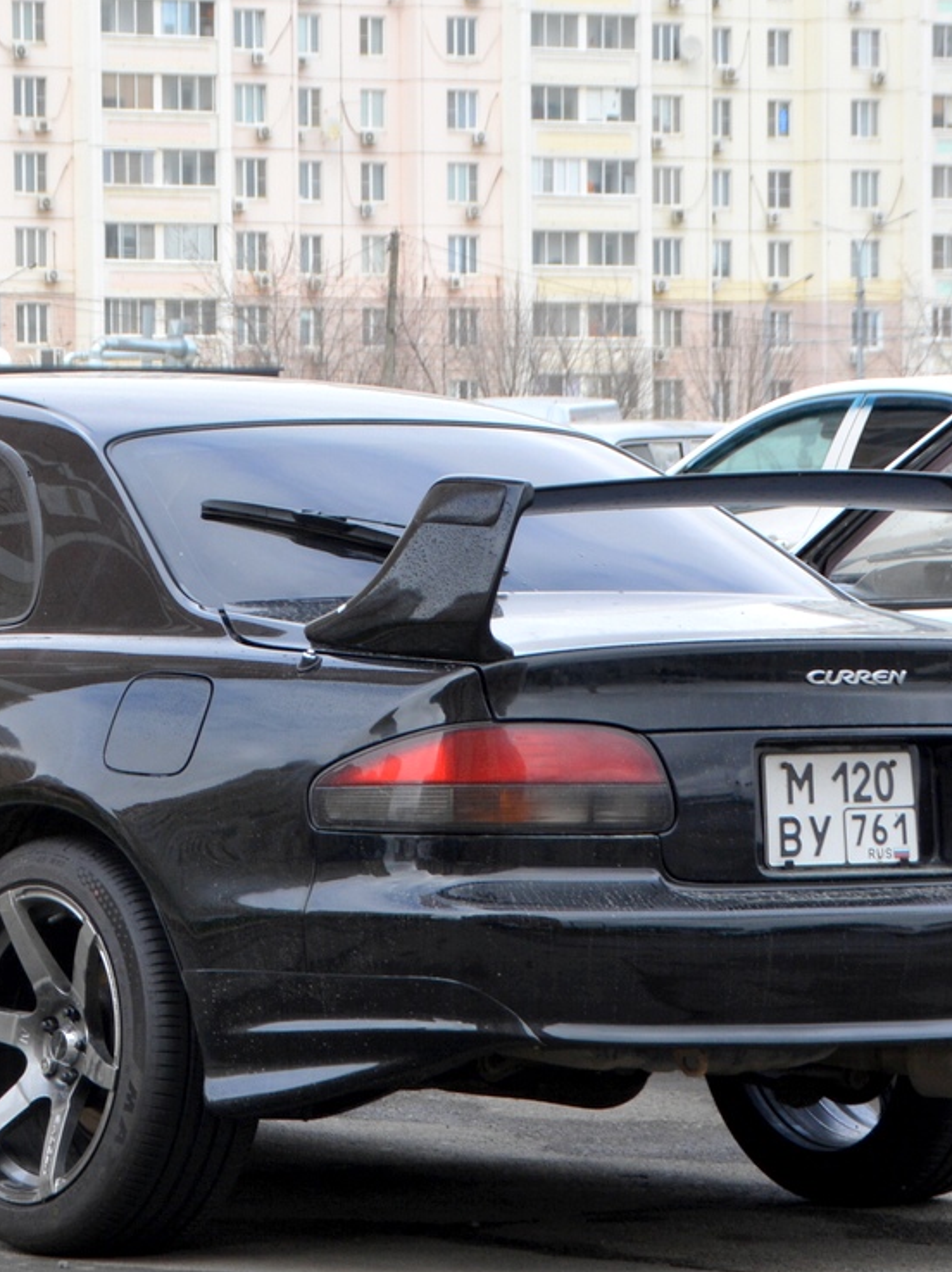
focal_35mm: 182
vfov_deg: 10.9
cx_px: 152
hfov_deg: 8.1
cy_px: 495
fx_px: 6680
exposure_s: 1/200
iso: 200
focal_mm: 62
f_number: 7.1
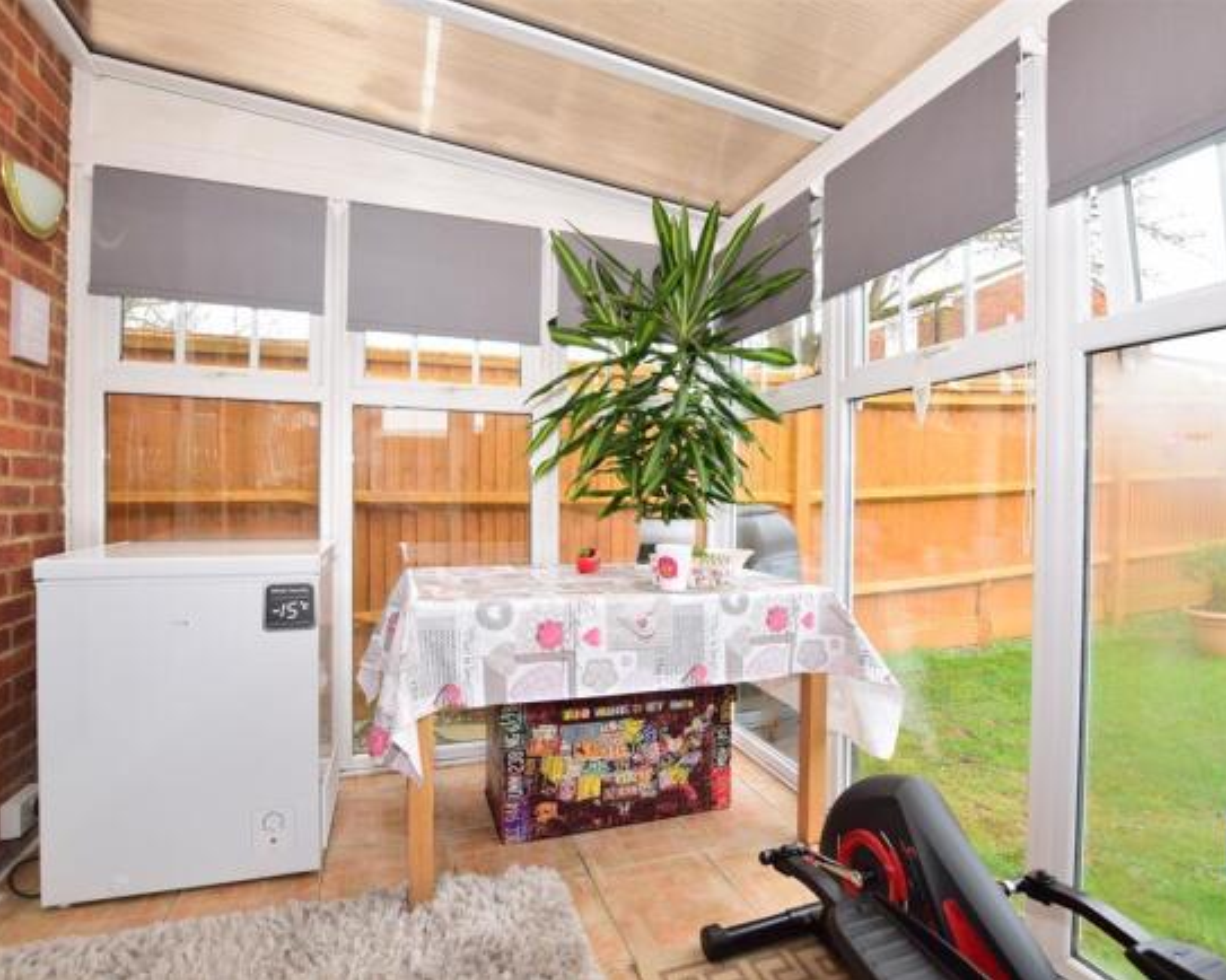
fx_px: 617
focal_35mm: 17
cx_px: 616
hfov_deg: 89.7
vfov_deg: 76.9
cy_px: 491
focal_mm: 10
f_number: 7.1
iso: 400
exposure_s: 1/60
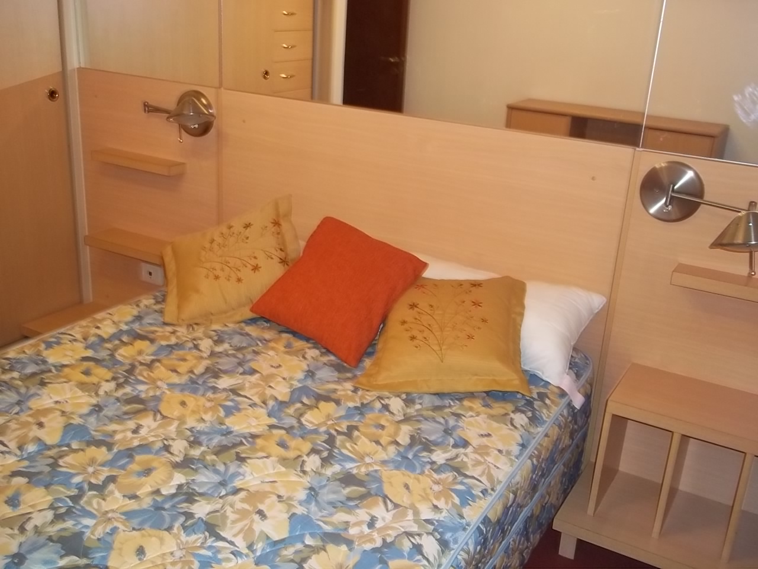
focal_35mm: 36
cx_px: 379
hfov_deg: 51.4
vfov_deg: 39.7
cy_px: 284
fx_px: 788
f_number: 3.1
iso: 160
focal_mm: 6.5
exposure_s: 1/30
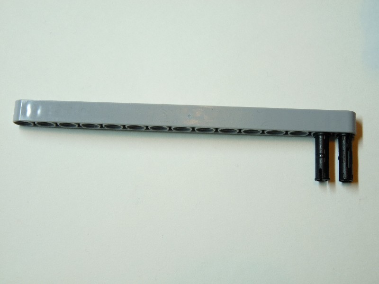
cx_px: 190
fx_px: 569
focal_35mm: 52
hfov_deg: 36.8
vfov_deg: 28.0
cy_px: 142
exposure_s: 1/30
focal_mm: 9.2
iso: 125
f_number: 3.2
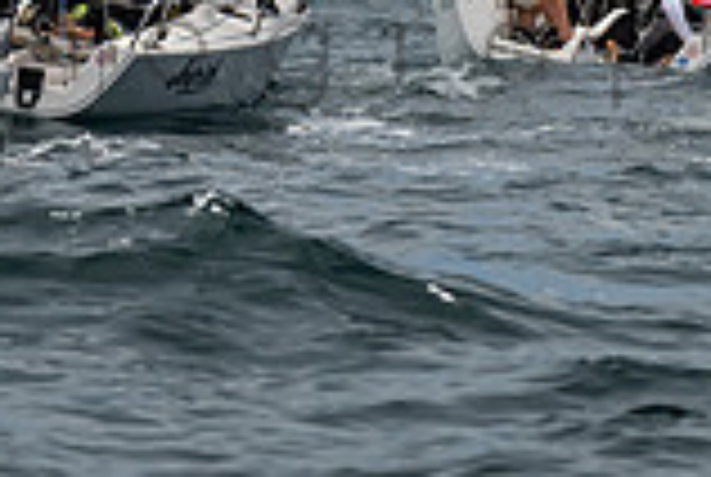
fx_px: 14504
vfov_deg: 1.9
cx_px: 702
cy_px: -295
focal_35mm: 733
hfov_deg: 2.8
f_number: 6.3
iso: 400
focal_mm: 200
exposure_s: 1/3200
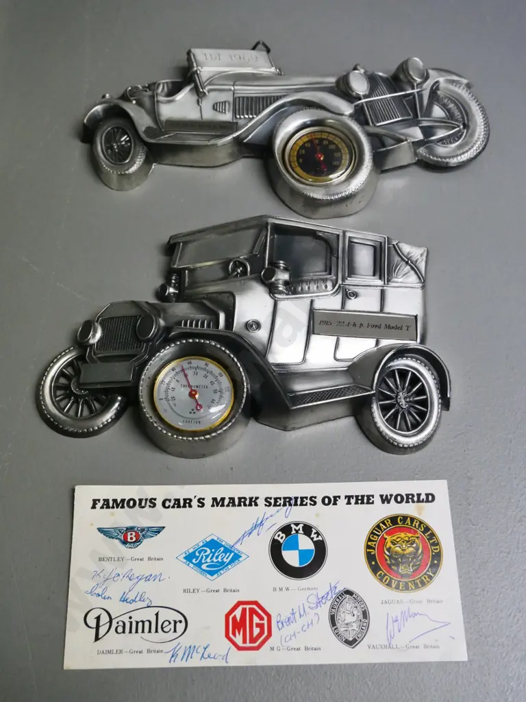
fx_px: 810
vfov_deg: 46.8
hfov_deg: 36.0
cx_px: 263
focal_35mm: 40
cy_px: 351
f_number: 5.6
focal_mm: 20
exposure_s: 1/250
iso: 3200
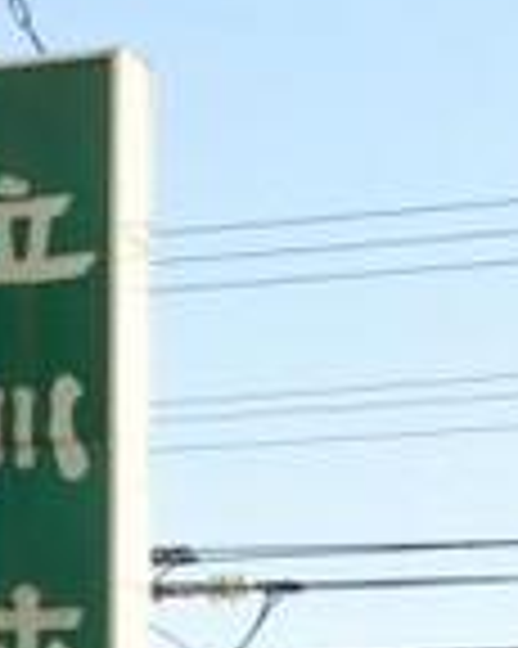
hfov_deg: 6.2
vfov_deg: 7.8
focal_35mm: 242
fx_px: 4642
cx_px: -450
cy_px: 1060
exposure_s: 1/125
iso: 100
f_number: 5.6
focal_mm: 26
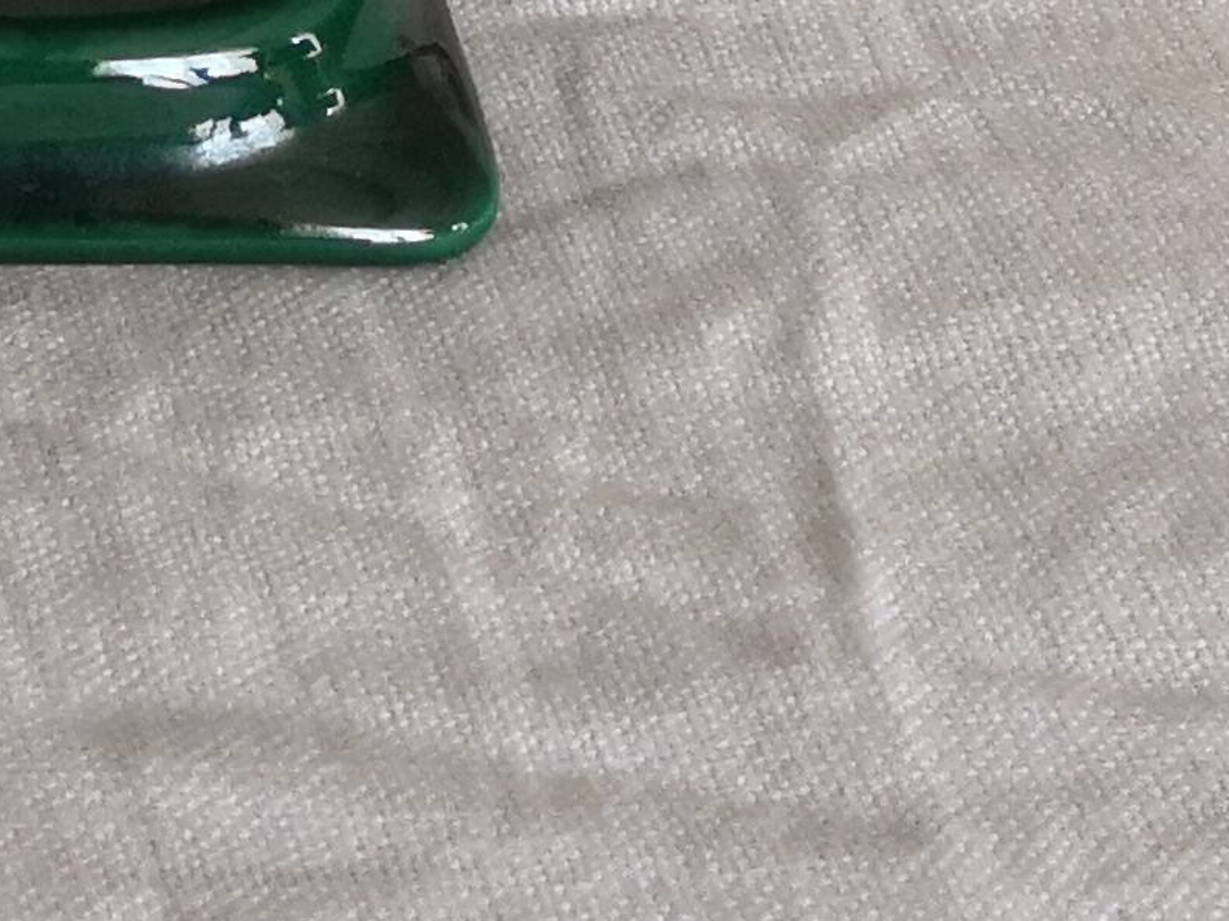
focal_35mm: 135
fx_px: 4792
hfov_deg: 13.4
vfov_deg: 9.9
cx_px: -864
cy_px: -1114
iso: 160
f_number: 1.8
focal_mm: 3.95
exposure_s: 1/50
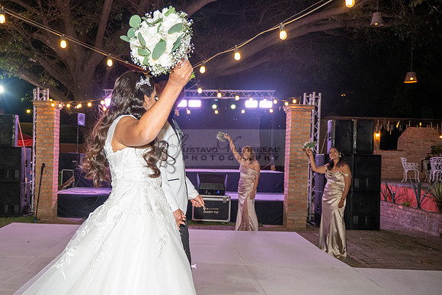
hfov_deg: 52.9
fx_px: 438
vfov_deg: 37.1
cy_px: 174
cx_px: 161
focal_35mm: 36
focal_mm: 28
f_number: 4
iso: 2000
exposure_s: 1/160
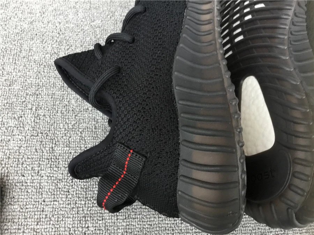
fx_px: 281
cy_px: 118
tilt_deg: -61.9
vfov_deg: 45.4
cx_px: 157
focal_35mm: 31
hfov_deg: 58.4
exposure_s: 1/33
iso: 125
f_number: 2.4
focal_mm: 3.3
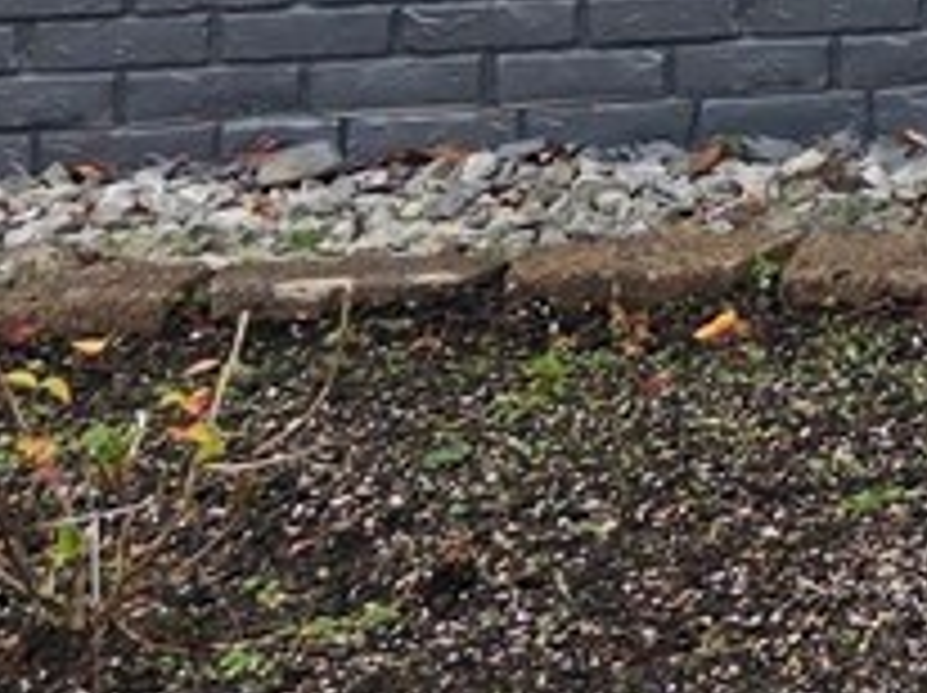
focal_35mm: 179
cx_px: 2979
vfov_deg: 7.5
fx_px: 4788
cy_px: -1242
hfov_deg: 8.7
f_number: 1.7
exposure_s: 1/359
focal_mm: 6.3
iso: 25
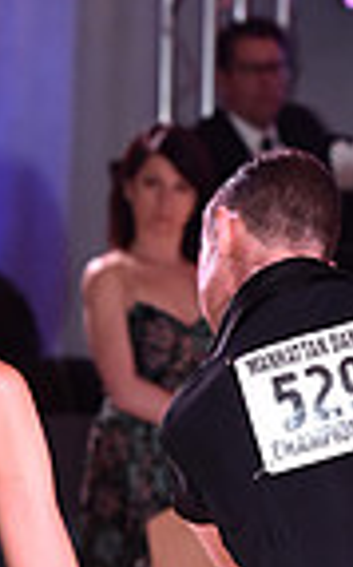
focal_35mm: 518
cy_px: 1071
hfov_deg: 2.5
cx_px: 315
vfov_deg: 4.0
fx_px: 7998
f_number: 4.5
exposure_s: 1/250
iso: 1600
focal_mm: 125
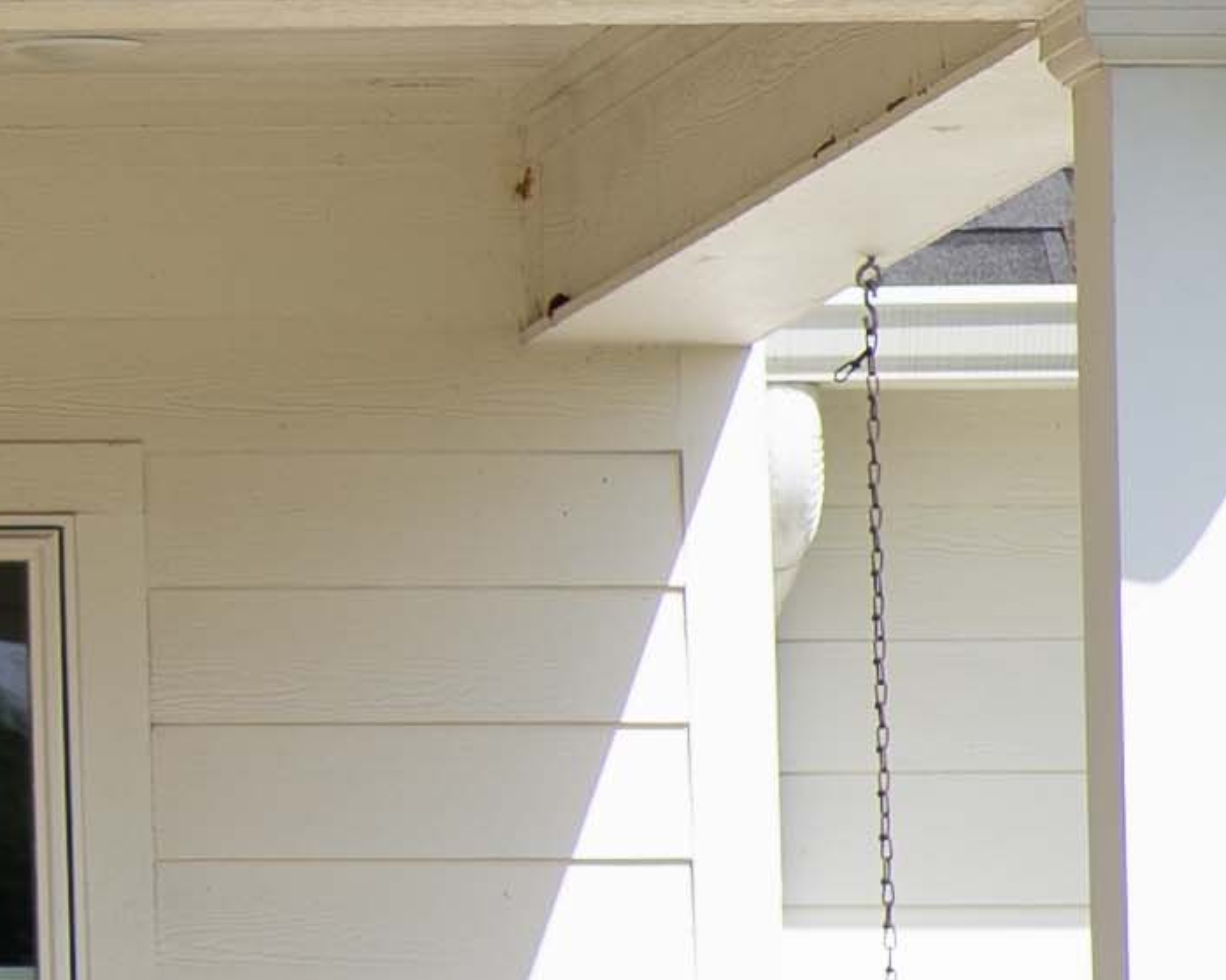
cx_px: -3034
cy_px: -58
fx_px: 24852
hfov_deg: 2.8
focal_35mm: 685
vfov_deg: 2.3
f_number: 4.5
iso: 100
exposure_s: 1/500
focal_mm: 85
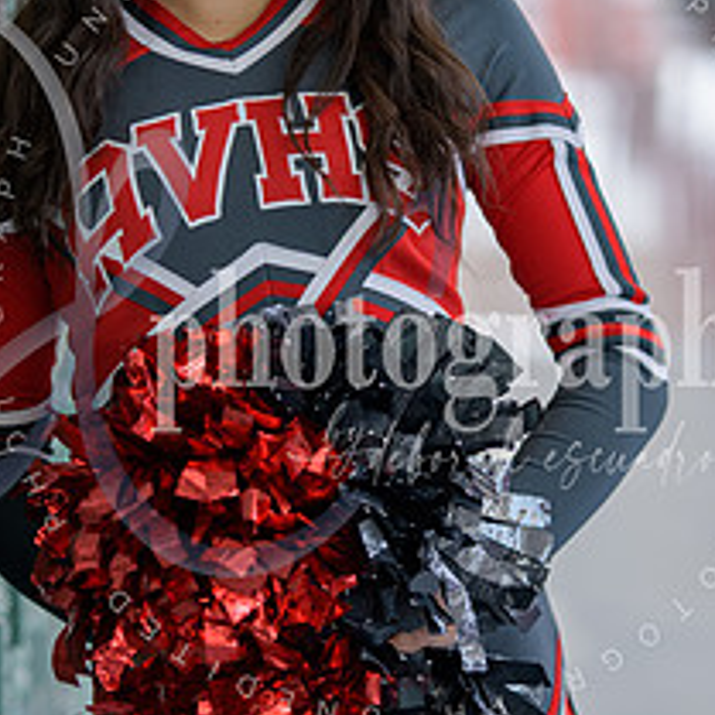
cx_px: 346
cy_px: 287
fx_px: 4487
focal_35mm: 192
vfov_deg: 9.1
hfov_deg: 9.1
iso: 250
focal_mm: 105
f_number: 2.8
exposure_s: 1/125
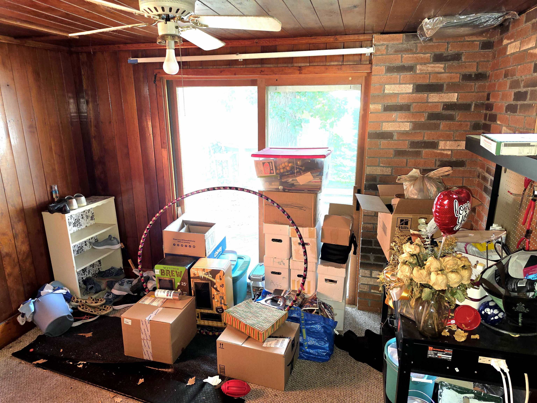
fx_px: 357
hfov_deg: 73.9
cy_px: 202
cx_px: 268
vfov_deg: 58.9
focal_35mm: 23
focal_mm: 6.5
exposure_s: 1/24
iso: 80
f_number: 1.4
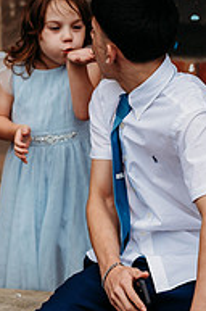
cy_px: 214
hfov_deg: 6.9
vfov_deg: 10.4
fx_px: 1705
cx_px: 68
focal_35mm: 198
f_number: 1.8
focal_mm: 85
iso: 100
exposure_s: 1/640
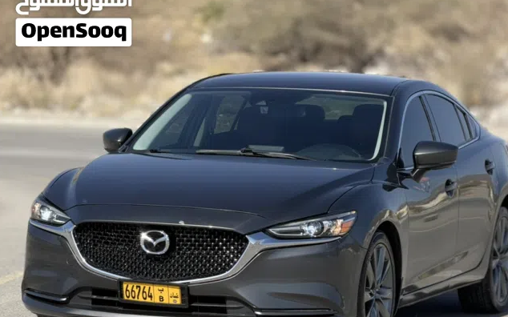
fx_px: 1481
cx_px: 252
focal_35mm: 107
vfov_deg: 12.2
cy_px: 162
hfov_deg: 19.5
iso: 25
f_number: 2.8
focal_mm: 16.89
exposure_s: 1/638
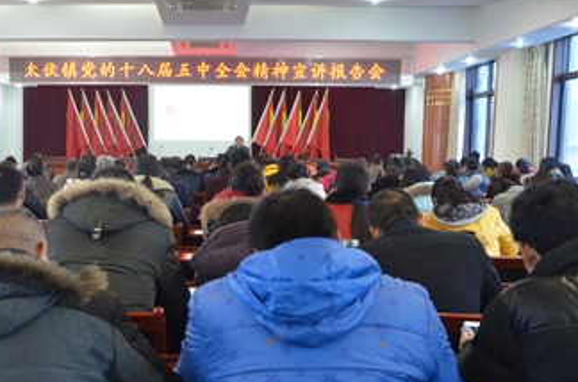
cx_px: 198
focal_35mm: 51
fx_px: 816
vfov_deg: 26.2
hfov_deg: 38.6
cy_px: 258
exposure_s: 1/30
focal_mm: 22
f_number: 3.8
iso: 1600
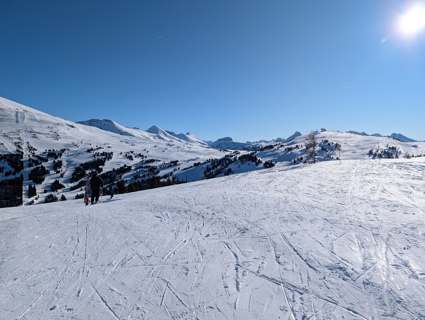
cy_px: 160
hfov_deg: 71.5
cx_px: 212
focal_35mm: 24
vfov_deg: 56.9
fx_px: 295
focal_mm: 6.9
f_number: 1.68
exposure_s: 1/3030
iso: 25
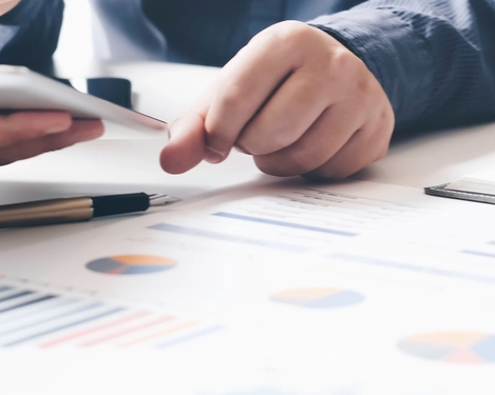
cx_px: 306
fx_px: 2329
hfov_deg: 12.1
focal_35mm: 159
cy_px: 120
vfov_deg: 9.7
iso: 160
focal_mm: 35
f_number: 2.8
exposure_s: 1/100
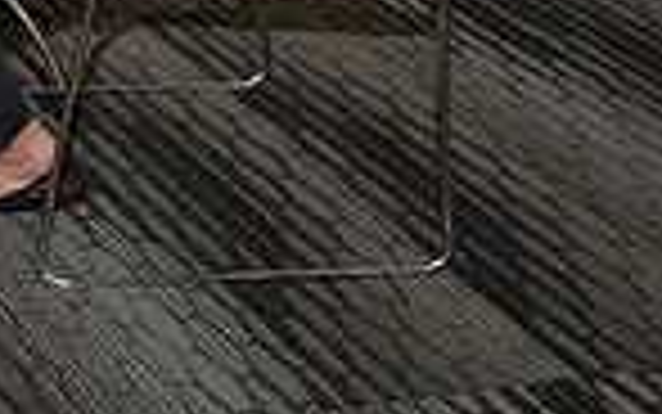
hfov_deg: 14.9
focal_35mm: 117
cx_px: -621
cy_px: -353
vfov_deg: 10.5
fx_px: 2112
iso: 200
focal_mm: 29
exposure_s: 1/60
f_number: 5
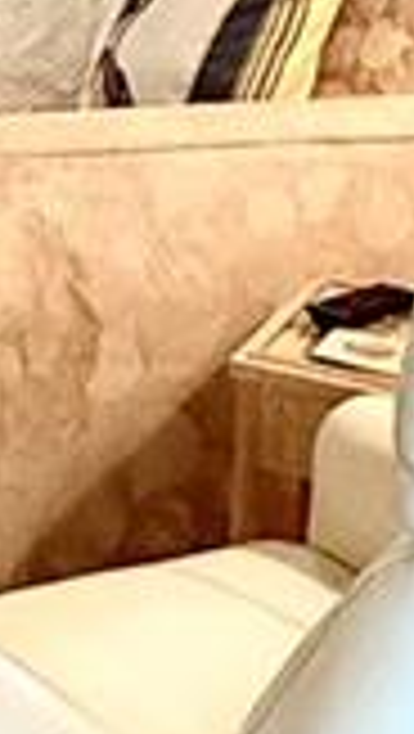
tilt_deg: -8.1
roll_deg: +1.3
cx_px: -788
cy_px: -122
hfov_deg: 9.0
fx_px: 2180
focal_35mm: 112
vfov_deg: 18.2
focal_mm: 2.22
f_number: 2.2
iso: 640
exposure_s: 1/120
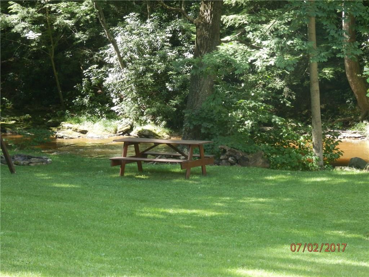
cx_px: 184
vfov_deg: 14.0
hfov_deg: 18.5
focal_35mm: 106
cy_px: 138
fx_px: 1130
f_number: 5
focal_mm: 19
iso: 400
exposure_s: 1/125
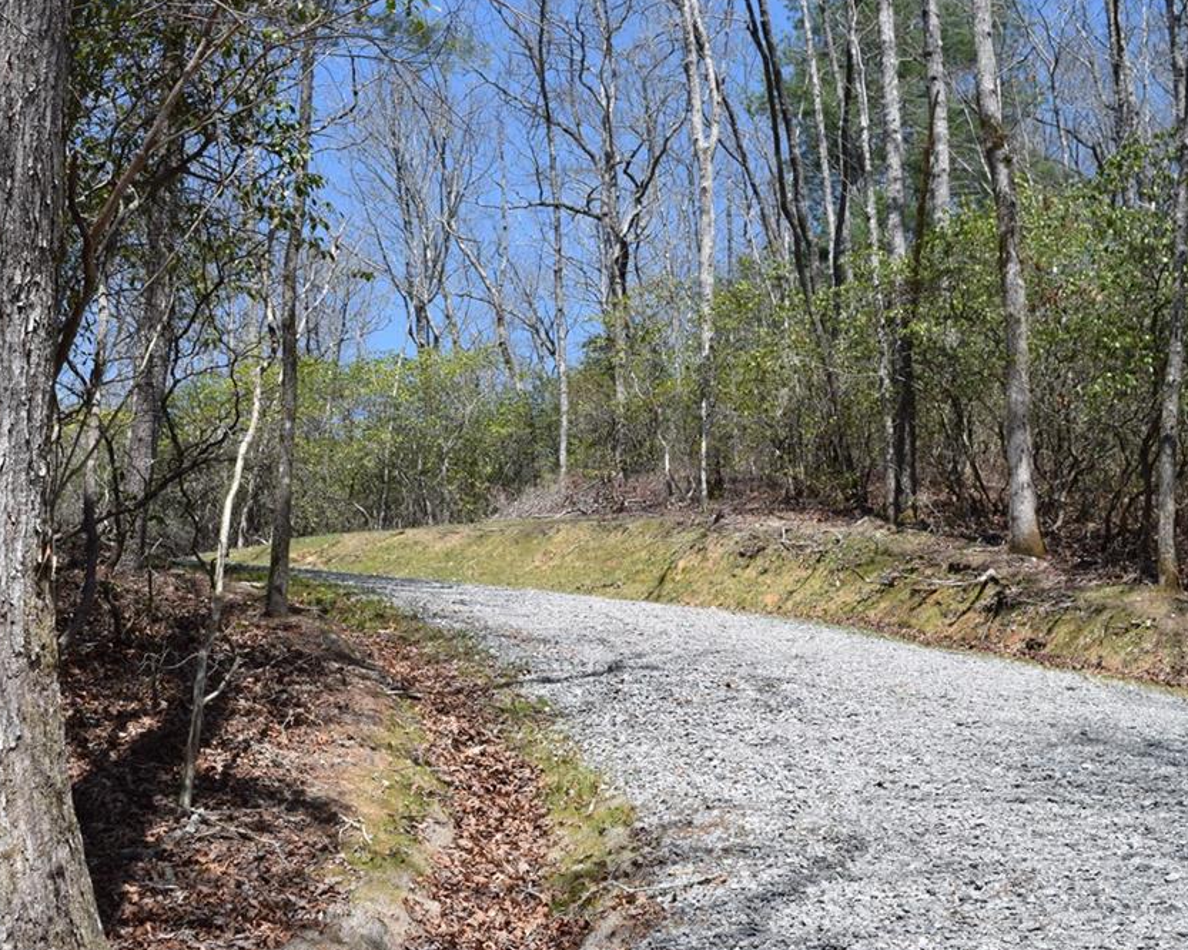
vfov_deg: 33.4
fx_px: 1582
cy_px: 476
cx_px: 646
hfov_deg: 41.1
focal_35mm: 45
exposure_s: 1/320
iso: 200
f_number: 9
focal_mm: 26
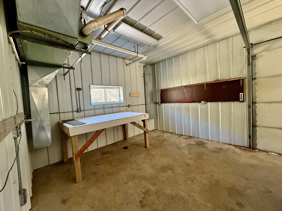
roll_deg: +3.7
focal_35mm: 14
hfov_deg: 102.1
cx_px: 141
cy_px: 106
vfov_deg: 85.7
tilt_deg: -2.7
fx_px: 114
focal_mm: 2.22
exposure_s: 1/60
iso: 400
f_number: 2.2
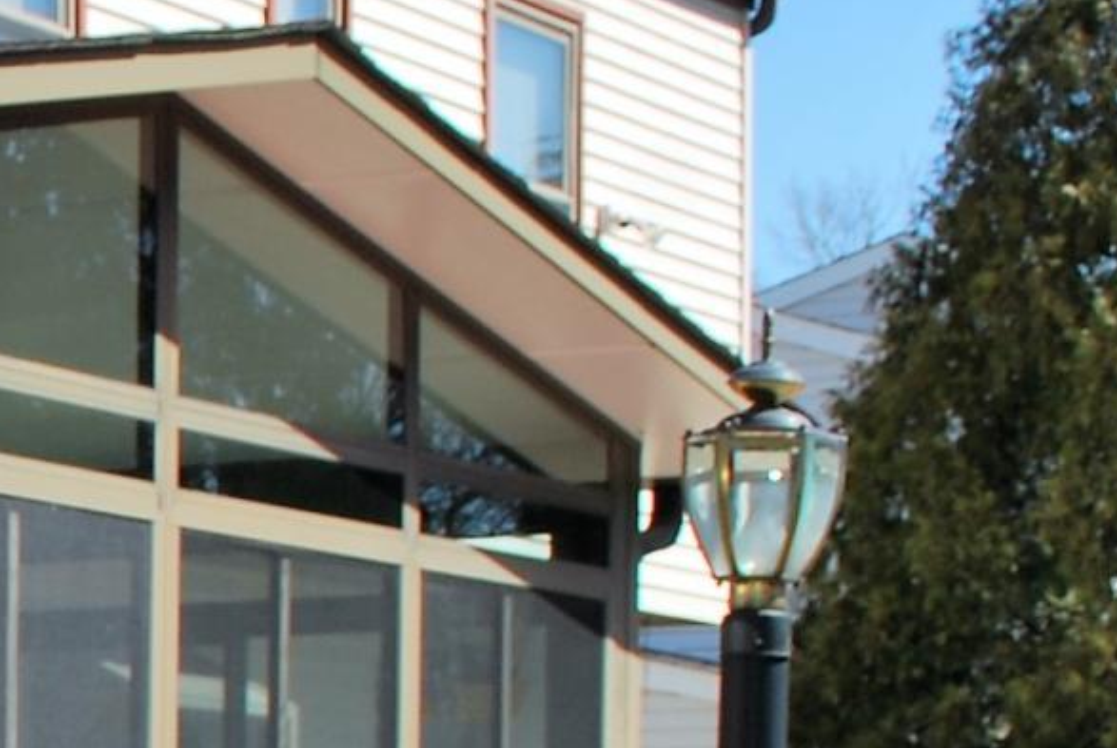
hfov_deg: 12.7
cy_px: 1081
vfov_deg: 9.7
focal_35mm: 138
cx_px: -1241
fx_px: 4287
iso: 100
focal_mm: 18
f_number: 9
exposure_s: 1/200
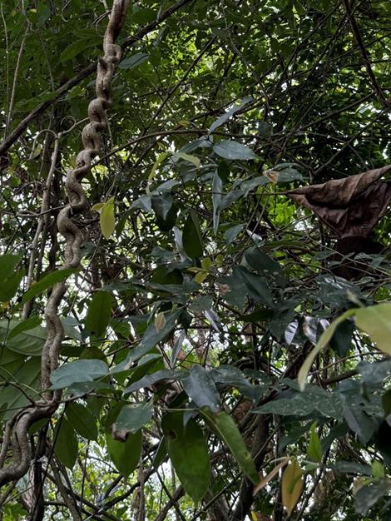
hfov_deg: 30.9
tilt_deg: +38.2
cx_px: 88
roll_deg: -0.7
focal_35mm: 46
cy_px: 142
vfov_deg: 40.3
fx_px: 692
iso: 100
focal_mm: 6.76
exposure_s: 1/232
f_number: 1.78
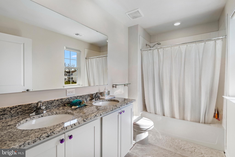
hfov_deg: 96.7
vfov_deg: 73.7
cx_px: 118
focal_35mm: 16
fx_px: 104
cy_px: 78
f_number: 8
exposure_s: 1/3200
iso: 640
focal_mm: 16
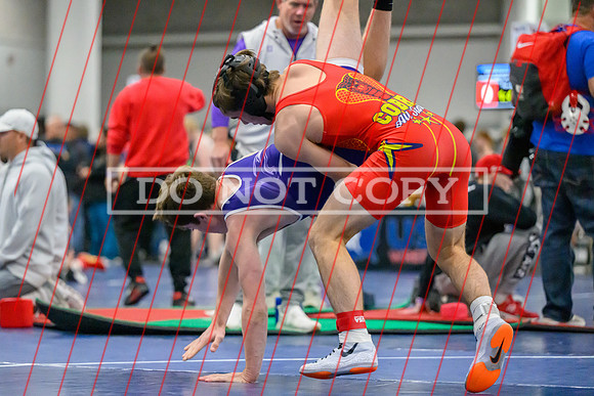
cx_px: 266
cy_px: 197
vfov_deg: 9.5
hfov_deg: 14.1
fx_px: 2394
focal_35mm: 145
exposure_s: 1/800
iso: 25600
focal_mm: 130
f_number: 2.8
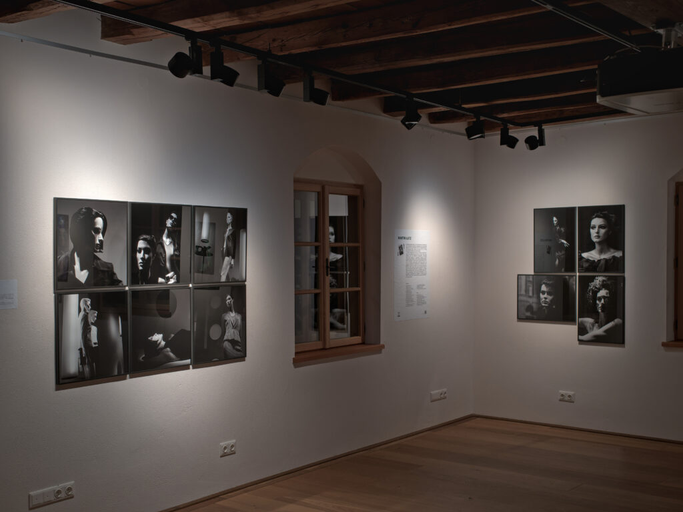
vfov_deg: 32.9
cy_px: 256
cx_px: 342
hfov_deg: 42.9
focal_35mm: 44
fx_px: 868
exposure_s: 1/50
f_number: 7.1
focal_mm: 55
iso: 800
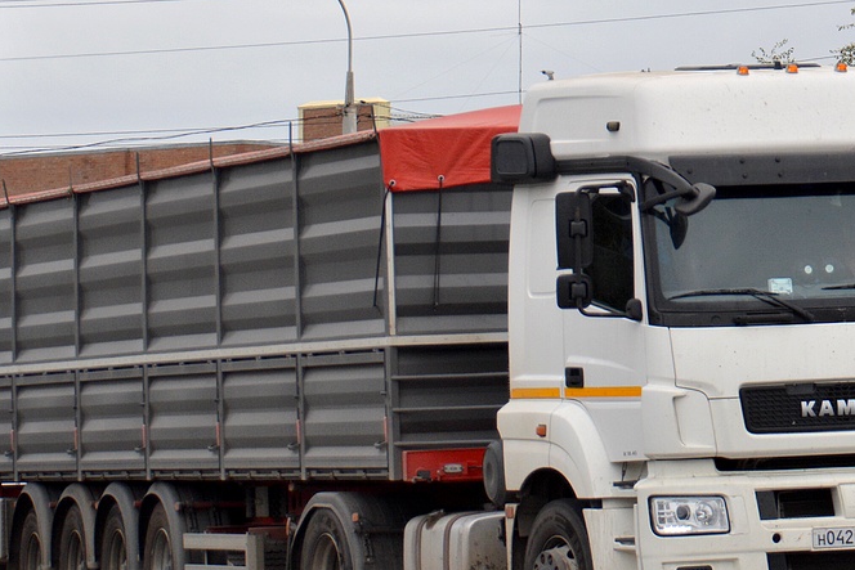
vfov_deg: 5.6
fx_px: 5796
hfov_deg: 8.4
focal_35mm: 244
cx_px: 582
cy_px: 224
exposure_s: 1/1250
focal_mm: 90
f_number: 5.6
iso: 400
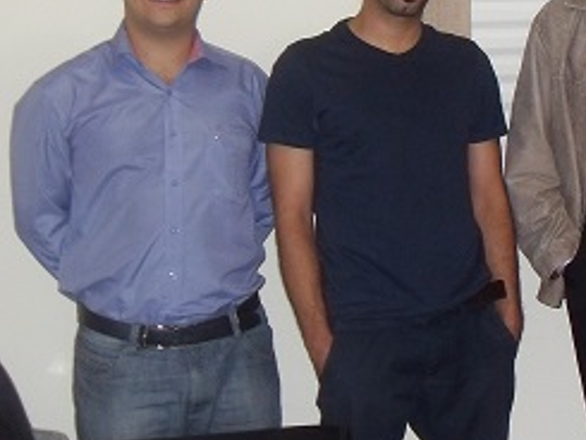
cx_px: 773
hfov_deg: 19.9
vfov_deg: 16.4
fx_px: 1524
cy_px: 136
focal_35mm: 90
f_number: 2.8
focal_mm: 6.3
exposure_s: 1/45
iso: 200
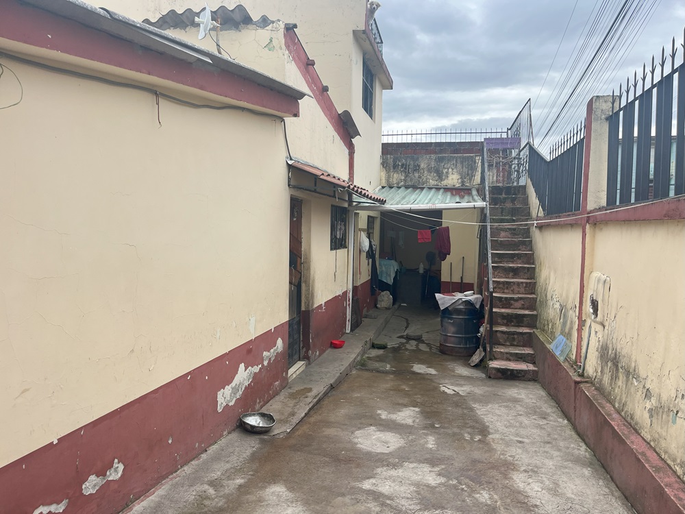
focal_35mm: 26
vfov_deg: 53.1
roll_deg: -0.2
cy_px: 257
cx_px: 342
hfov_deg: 67.3
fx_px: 515
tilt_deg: -1.4
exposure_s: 1/1186
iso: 50
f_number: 1.6
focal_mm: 5.1
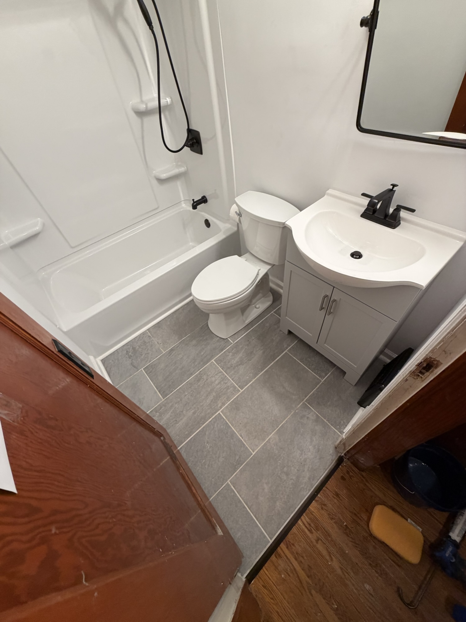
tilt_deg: -50.4
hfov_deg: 85.7
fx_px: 251
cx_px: 233
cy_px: 311
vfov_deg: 102.1
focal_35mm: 14
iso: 200
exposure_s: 1/60
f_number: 2.2
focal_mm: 2.22
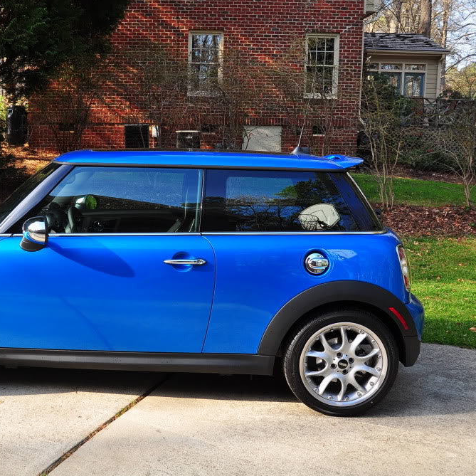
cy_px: 240
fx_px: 607
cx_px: 138
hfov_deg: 41.9
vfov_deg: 42.8
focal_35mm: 39
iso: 200
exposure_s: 1/160
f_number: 6.3
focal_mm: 20
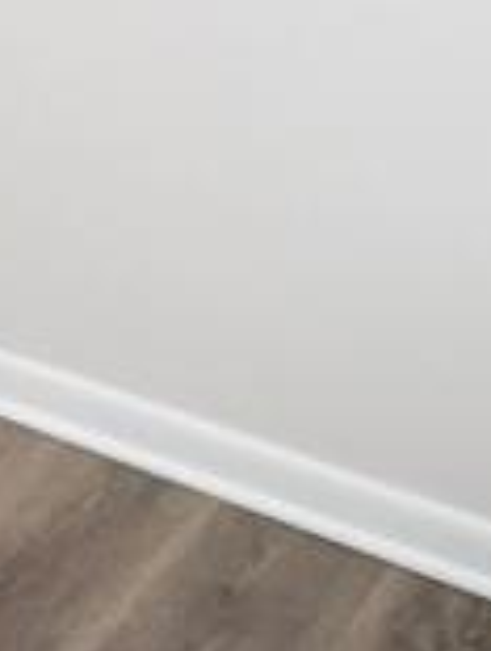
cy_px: -525
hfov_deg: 11.4
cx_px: -856
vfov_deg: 17.0
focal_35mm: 95
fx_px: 1789
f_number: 8
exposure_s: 1/20
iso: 400
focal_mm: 10
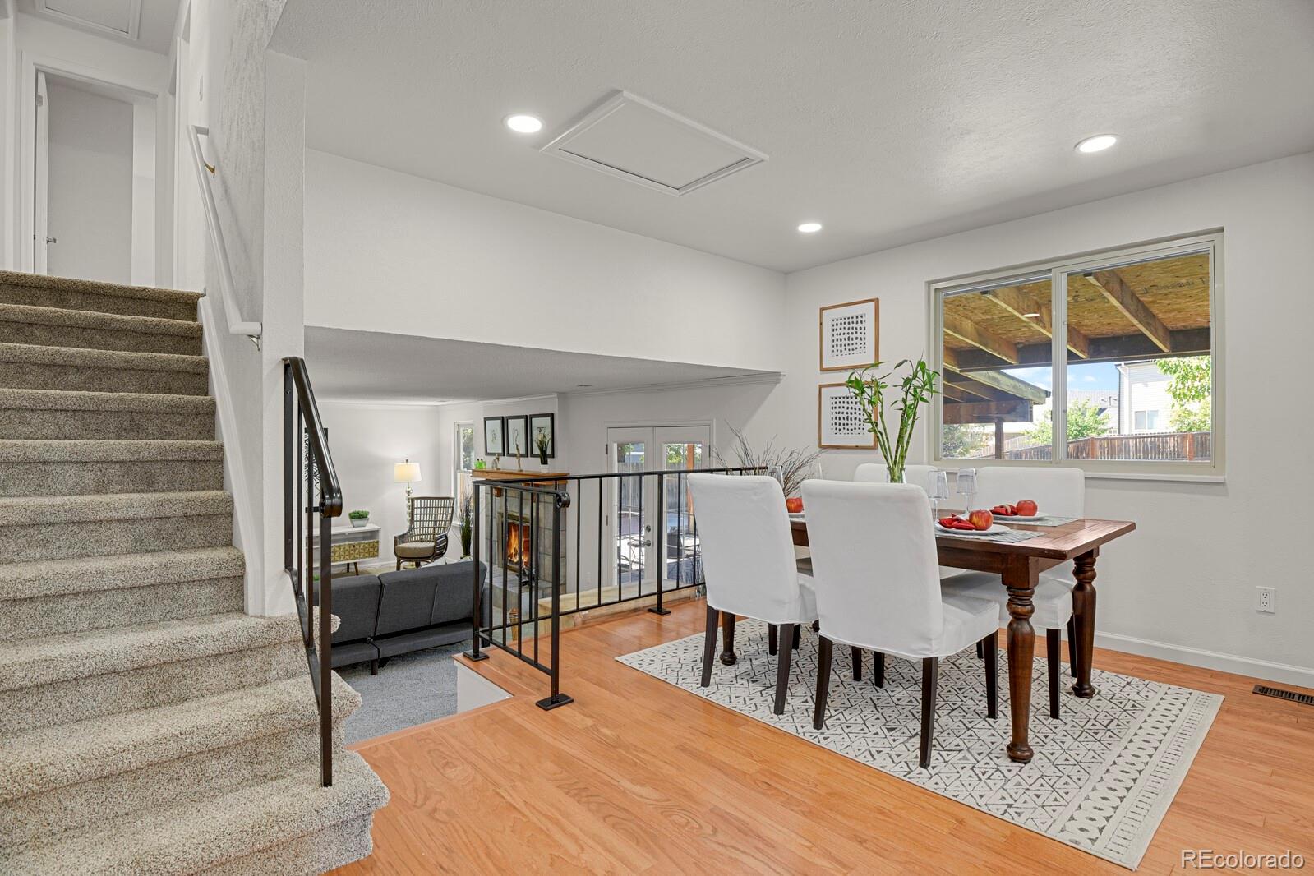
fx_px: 620
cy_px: 438
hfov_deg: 93.3
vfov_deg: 70.4
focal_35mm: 17
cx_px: 657
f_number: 8
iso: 250
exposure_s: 2.5
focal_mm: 17
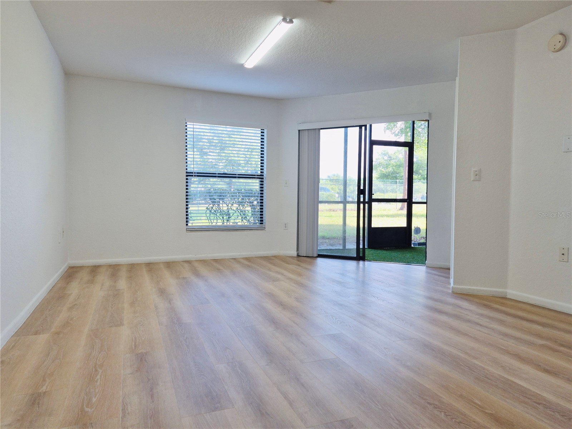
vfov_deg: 58.9
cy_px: 214
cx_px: 286
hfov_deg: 73.9
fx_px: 380
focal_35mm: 23
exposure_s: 1/120
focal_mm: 5.4
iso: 40
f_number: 1.8
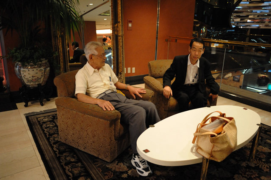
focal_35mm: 28
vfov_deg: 46.4
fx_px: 211
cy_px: 90
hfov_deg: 65.5
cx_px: 136
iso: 5000
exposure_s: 1/125
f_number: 2.8
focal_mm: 28
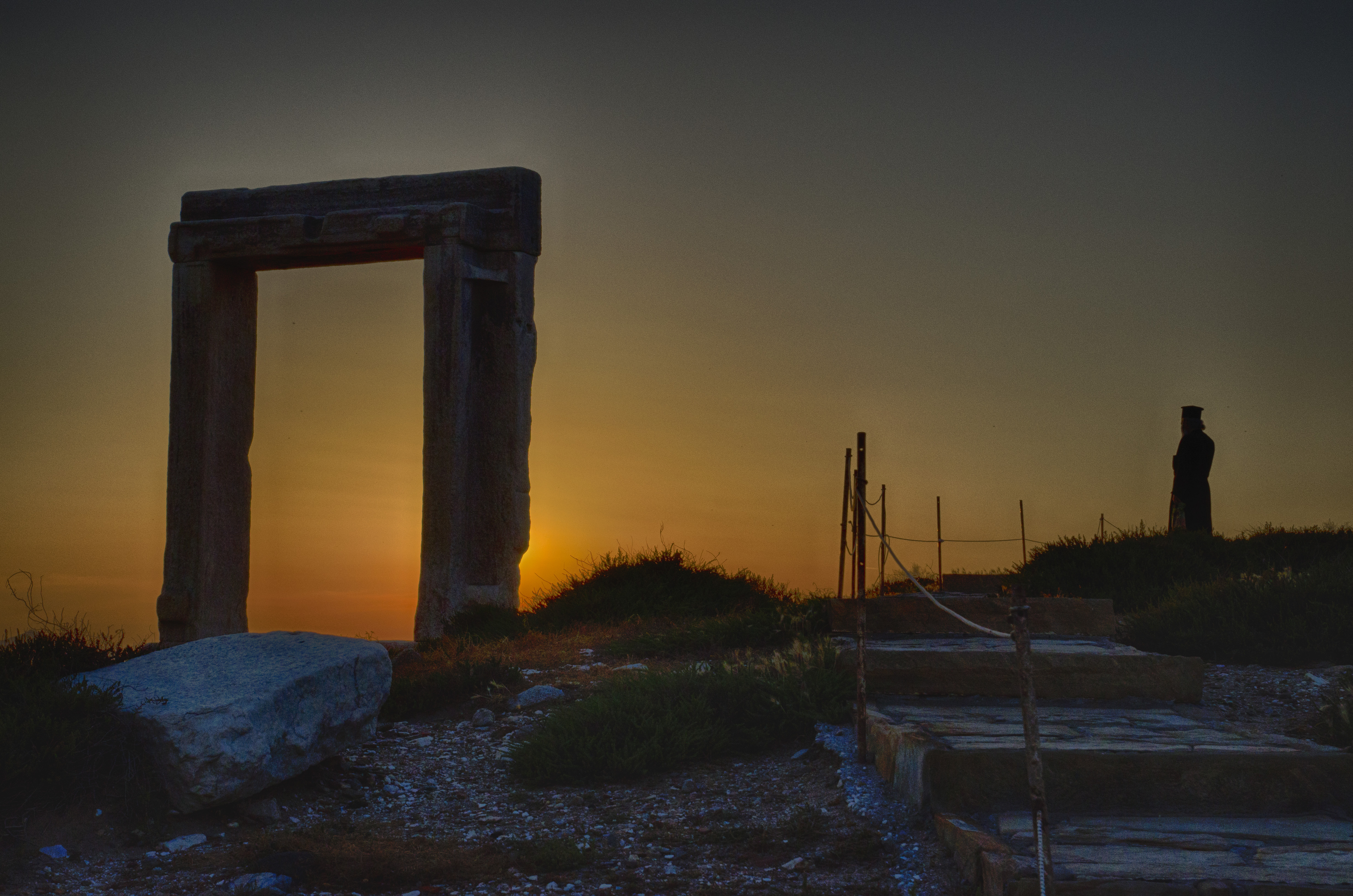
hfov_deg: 32.0
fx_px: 2363
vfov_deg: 21.5
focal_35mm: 63
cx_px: 676
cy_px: 448
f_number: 9
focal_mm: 42
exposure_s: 1/1600
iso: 250
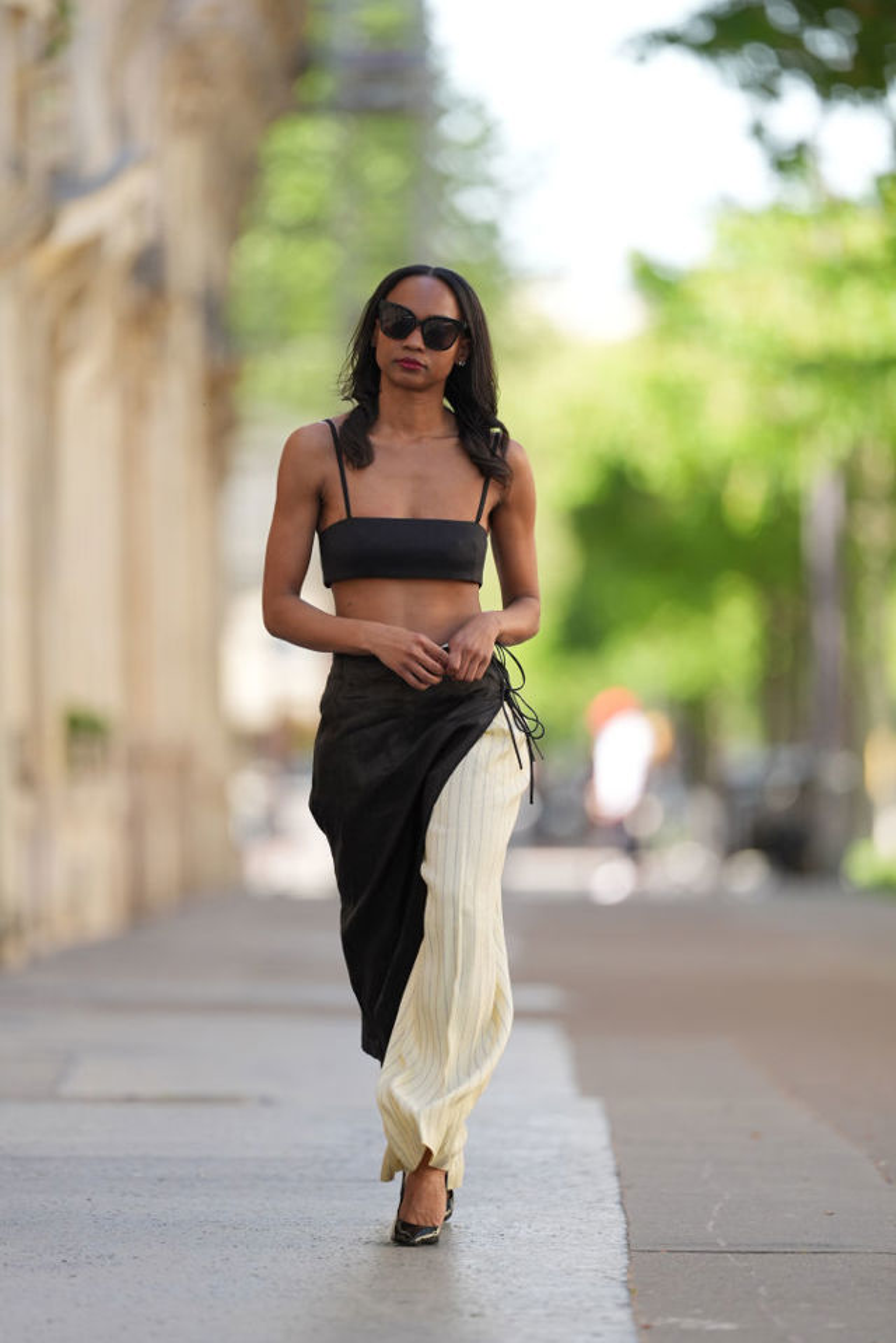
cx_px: 448
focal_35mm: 300
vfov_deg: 6.9
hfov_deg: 4.6
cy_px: 672
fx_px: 11191
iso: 500
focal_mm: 300
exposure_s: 1/1000
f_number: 2.8
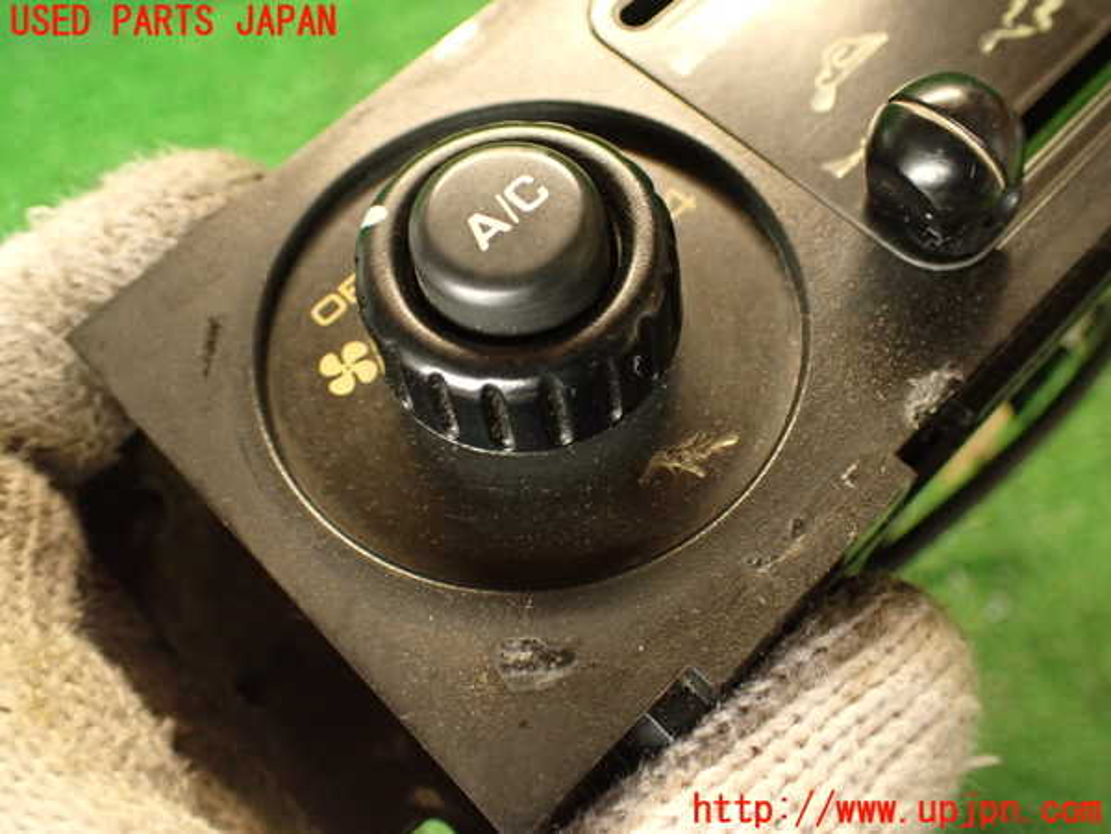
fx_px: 1027
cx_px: 556
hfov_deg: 56.8
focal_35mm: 32
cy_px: 417
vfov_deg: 44.2
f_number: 2.4
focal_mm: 5.79
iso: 500
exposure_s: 1/30
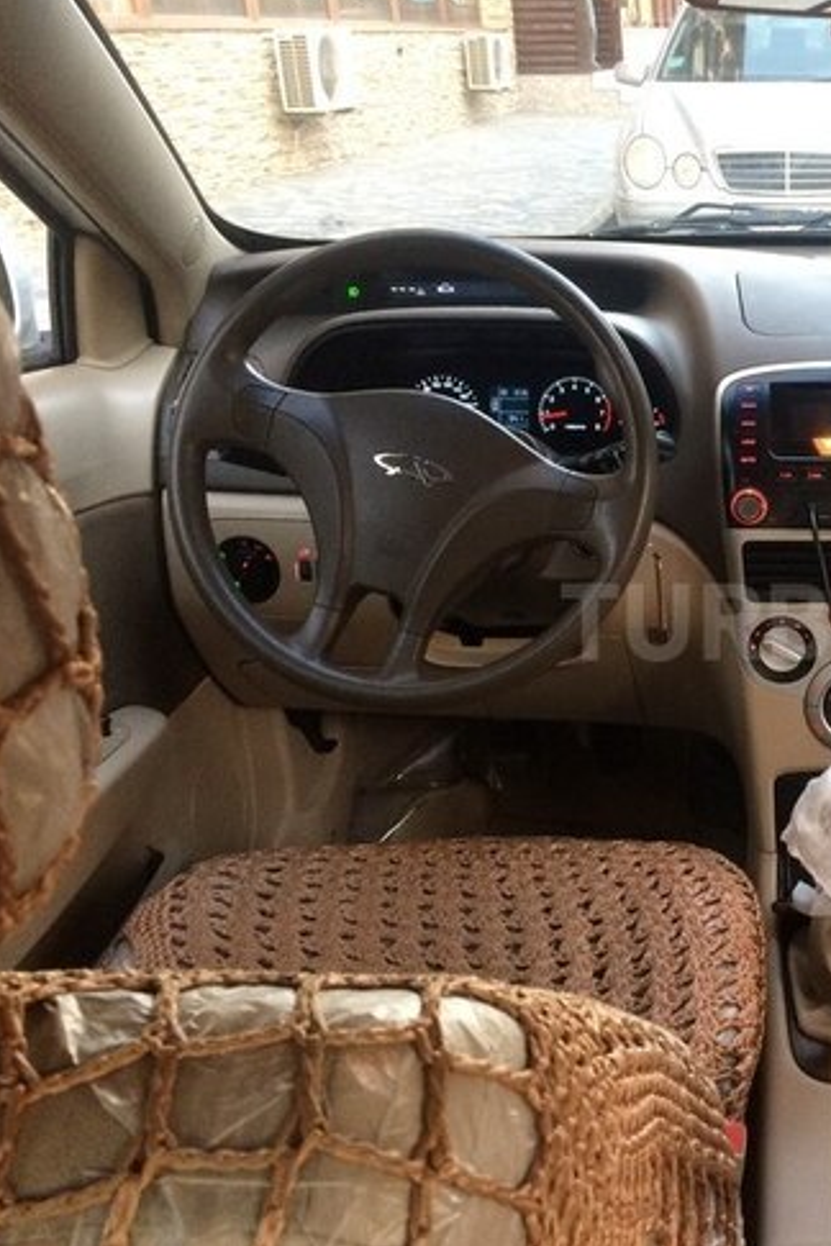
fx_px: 1420
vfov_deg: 47.4
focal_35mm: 41
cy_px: 622
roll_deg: +0.5
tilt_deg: -23.2
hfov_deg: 30.4
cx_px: 823
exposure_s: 1/33
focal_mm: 4.15
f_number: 2.2
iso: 200
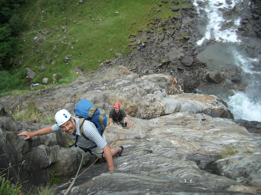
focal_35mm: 35
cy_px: 98
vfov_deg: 40.7
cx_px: 130
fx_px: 264
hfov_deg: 52.6
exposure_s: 1/400
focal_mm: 5.8
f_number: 2.6
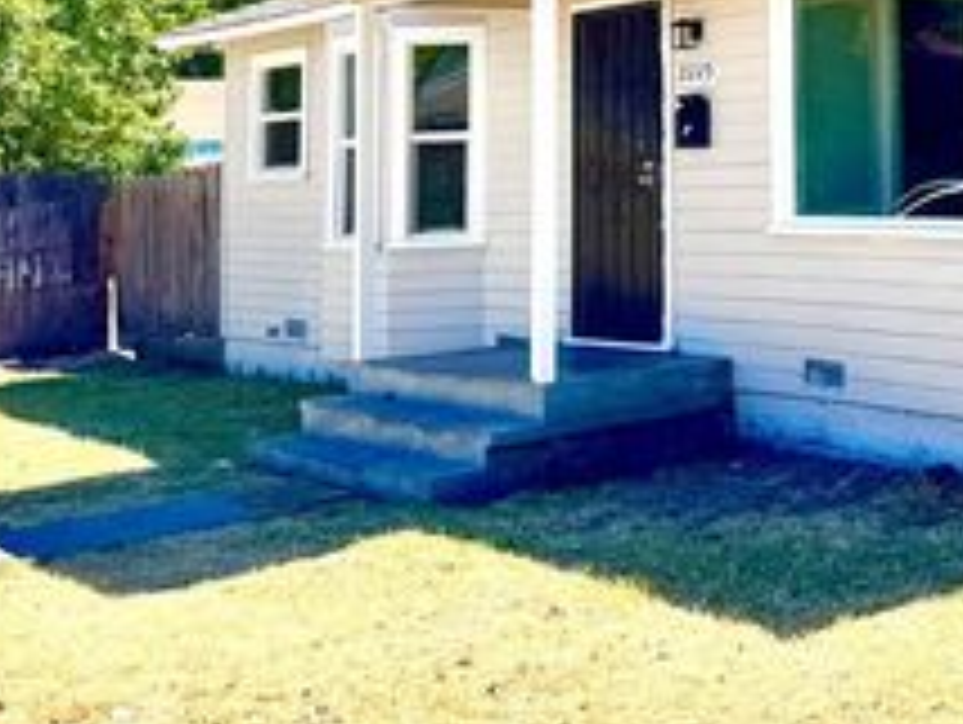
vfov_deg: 24.7
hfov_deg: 31.5
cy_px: -34
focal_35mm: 56
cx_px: 986
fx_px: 1560
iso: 80
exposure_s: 1/4310
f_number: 1.78
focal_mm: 6.76
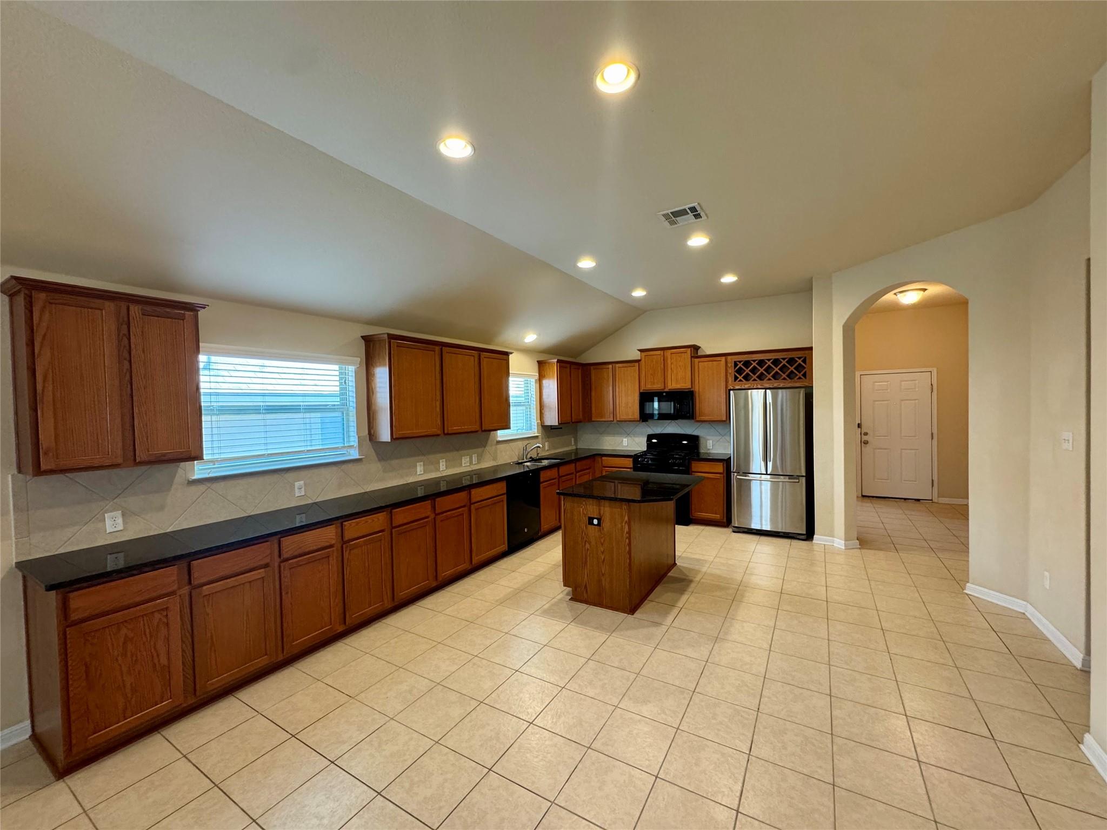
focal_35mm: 14
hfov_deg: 102.1
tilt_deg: -2.1
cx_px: 554
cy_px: 415
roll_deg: +1.1
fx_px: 448
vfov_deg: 85.7
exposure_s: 1/60
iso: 320
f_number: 2.2
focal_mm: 2.22
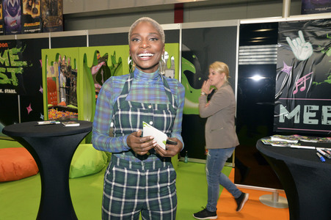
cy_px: 110
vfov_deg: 43.5
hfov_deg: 62.0
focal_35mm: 30
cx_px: 166
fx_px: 276
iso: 5000
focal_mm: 30
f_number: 11
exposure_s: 1/100
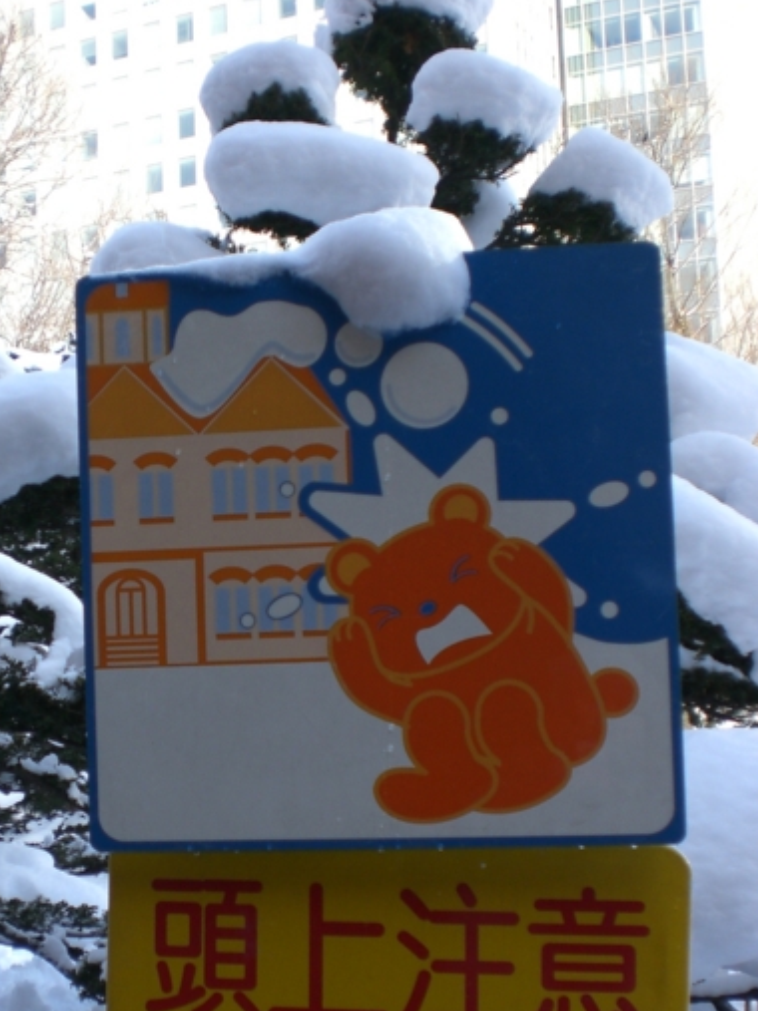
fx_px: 1753
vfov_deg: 31.9
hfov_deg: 24.2
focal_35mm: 60
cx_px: 209
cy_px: 670
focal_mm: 6.3
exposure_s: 1/200
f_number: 3.1
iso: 50
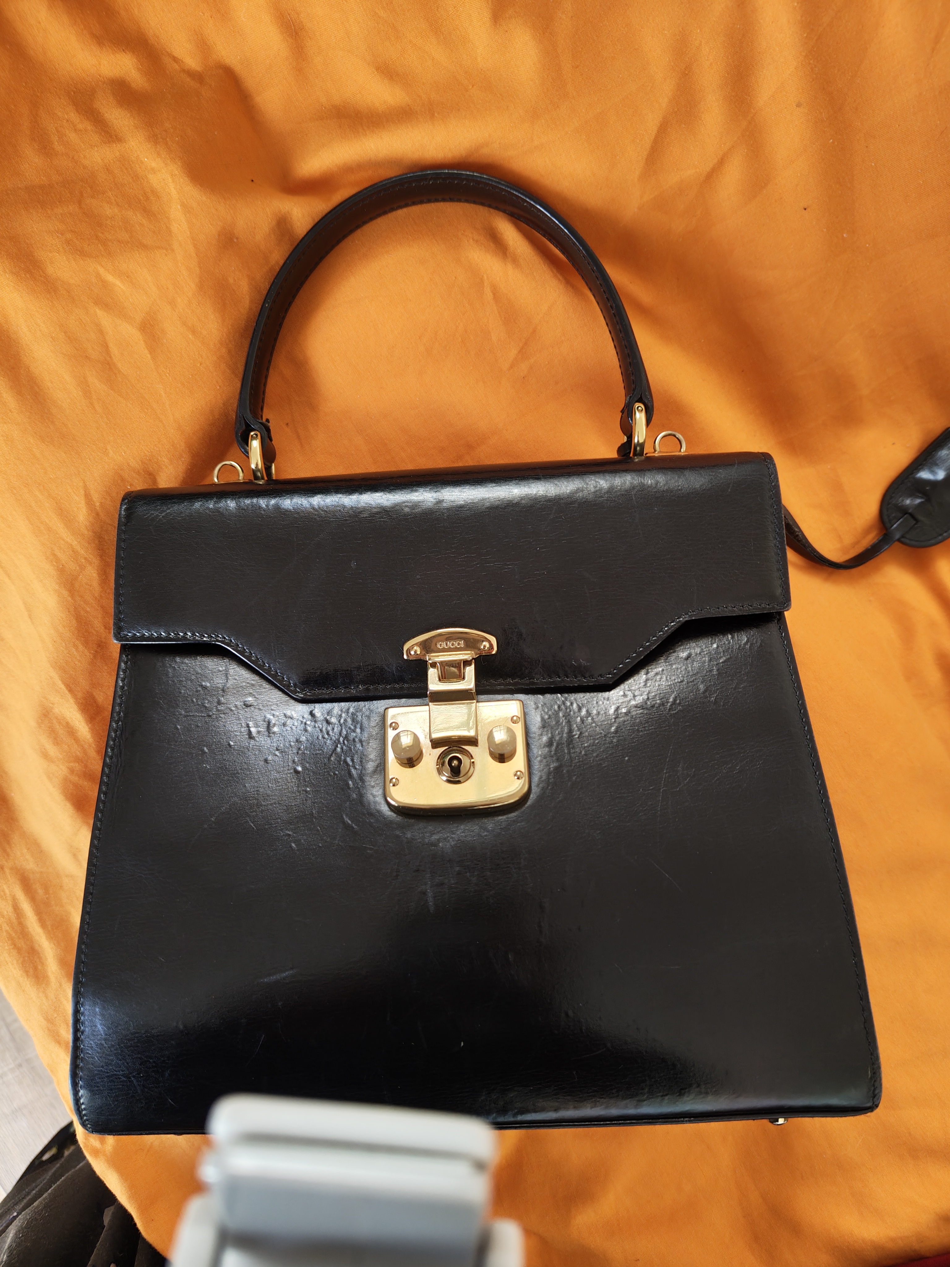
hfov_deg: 56.8
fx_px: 878
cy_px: 634
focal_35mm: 24
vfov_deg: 71.6
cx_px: 475
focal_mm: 5.56
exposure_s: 1/33.3
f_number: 1.88
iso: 782
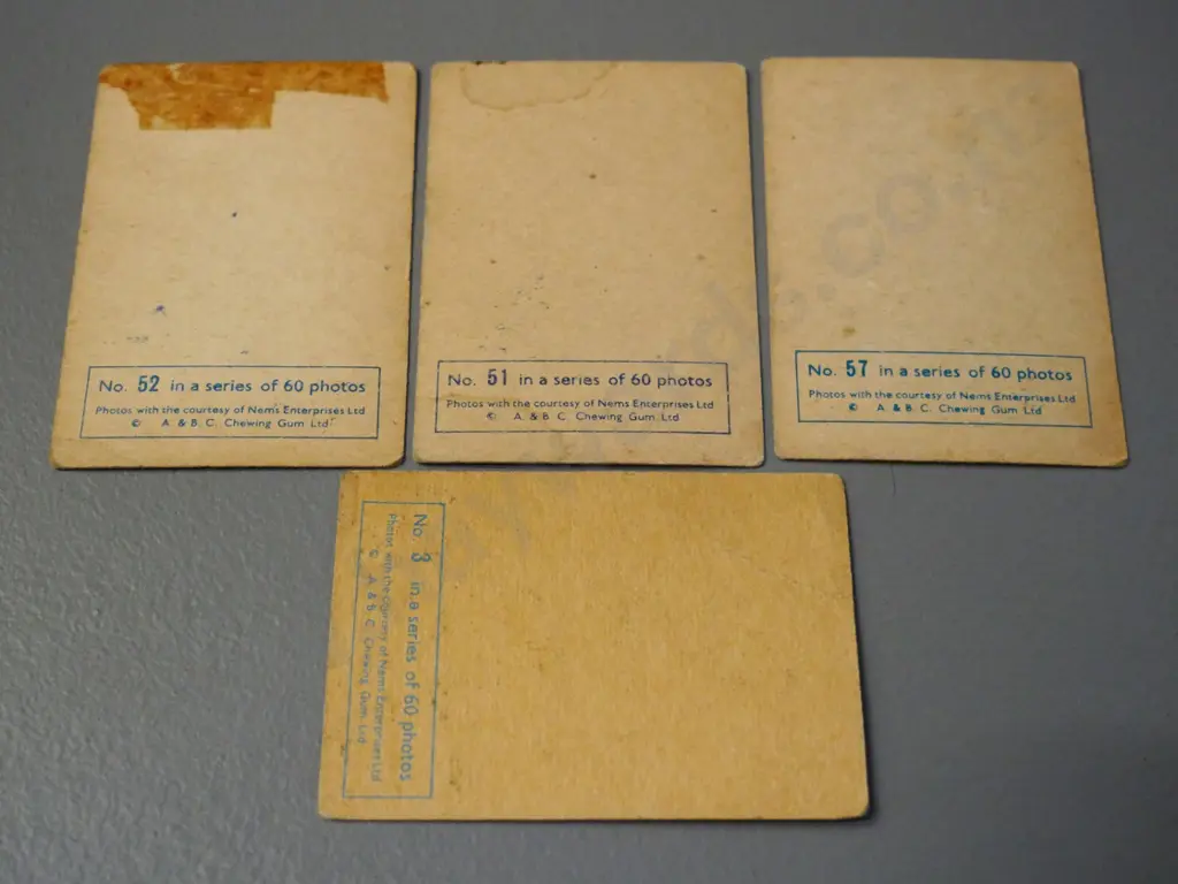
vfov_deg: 27.0
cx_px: 589
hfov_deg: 35.5
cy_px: 442
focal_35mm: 54
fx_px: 1838
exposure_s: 1/320
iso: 3200
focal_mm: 27
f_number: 4.6
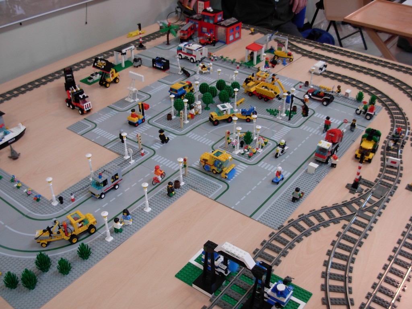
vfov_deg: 37.7
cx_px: 206
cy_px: 154
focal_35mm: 38
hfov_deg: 49.0
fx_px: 452
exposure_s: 1/8.2
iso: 79
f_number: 2.9
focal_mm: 6.3
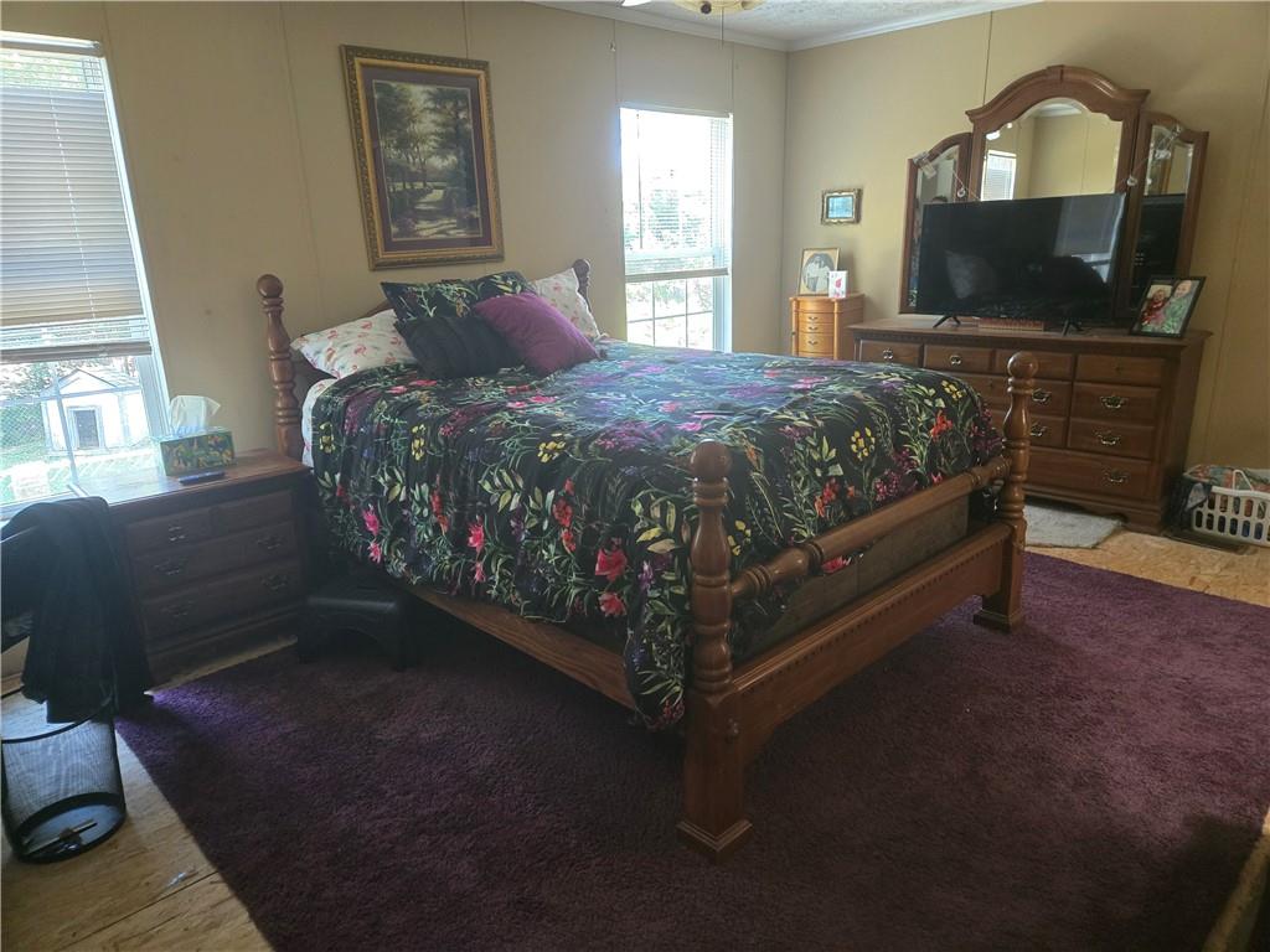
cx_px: 635
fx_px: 844
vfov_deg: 58.9
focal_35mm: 23
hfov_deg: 73.9
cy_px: 476
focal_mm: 5.4
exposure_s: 1/60
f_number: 1.8
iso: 640
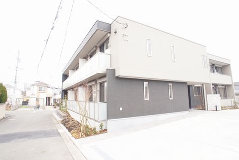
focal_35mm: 25
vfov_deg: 51.3
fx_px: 166
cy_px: 82
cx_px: 116
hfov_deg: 71.5
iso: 200
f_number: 4.5
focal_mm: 16
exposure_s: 1/100
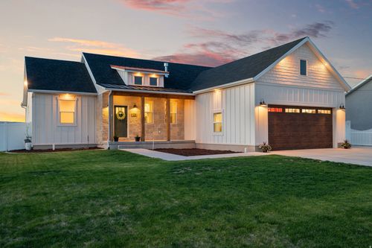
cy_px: 124
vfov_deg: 45.6
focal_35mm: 28
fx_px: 294
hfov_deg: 64.6
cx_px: 186
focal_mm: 28.5
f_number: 7.1
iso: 250
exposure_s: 1/2
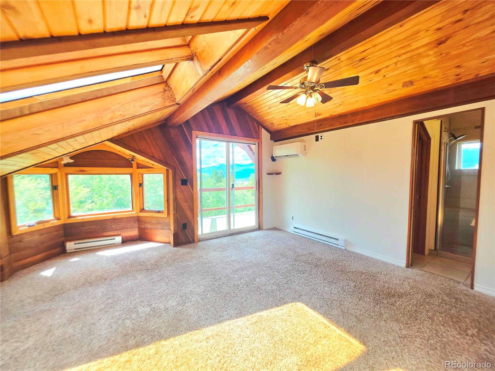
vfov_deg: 89.9
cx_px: 248
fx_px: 186
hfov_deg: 106.2
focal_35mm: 13
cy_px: 186
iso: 40
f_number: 1.9
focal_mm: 2.2
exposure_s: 1/278
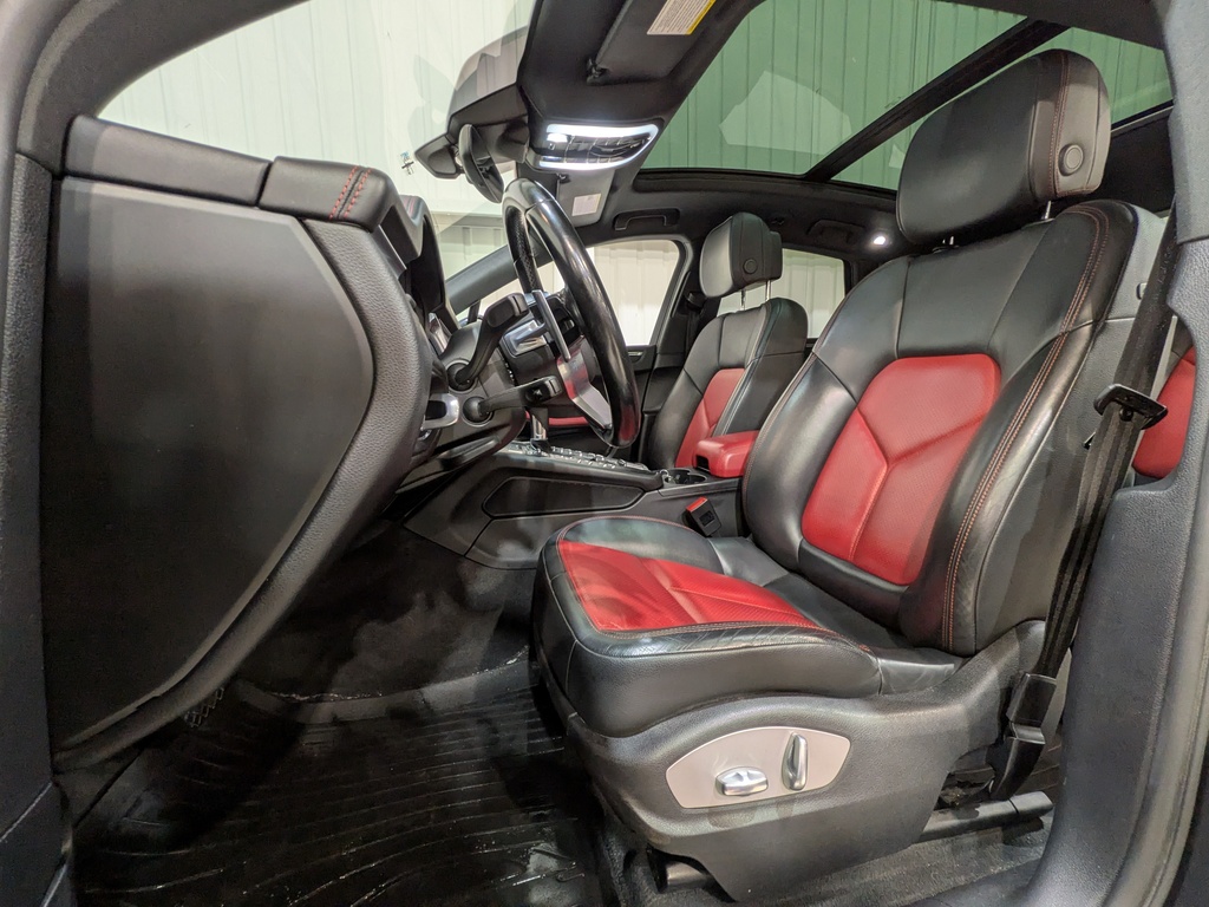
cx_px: 604
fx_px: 489
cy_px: 454
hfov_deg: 102.1
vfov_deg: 85.7
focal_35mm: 14
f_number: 2.2
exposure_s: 1/30
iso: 85
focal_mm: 1.83
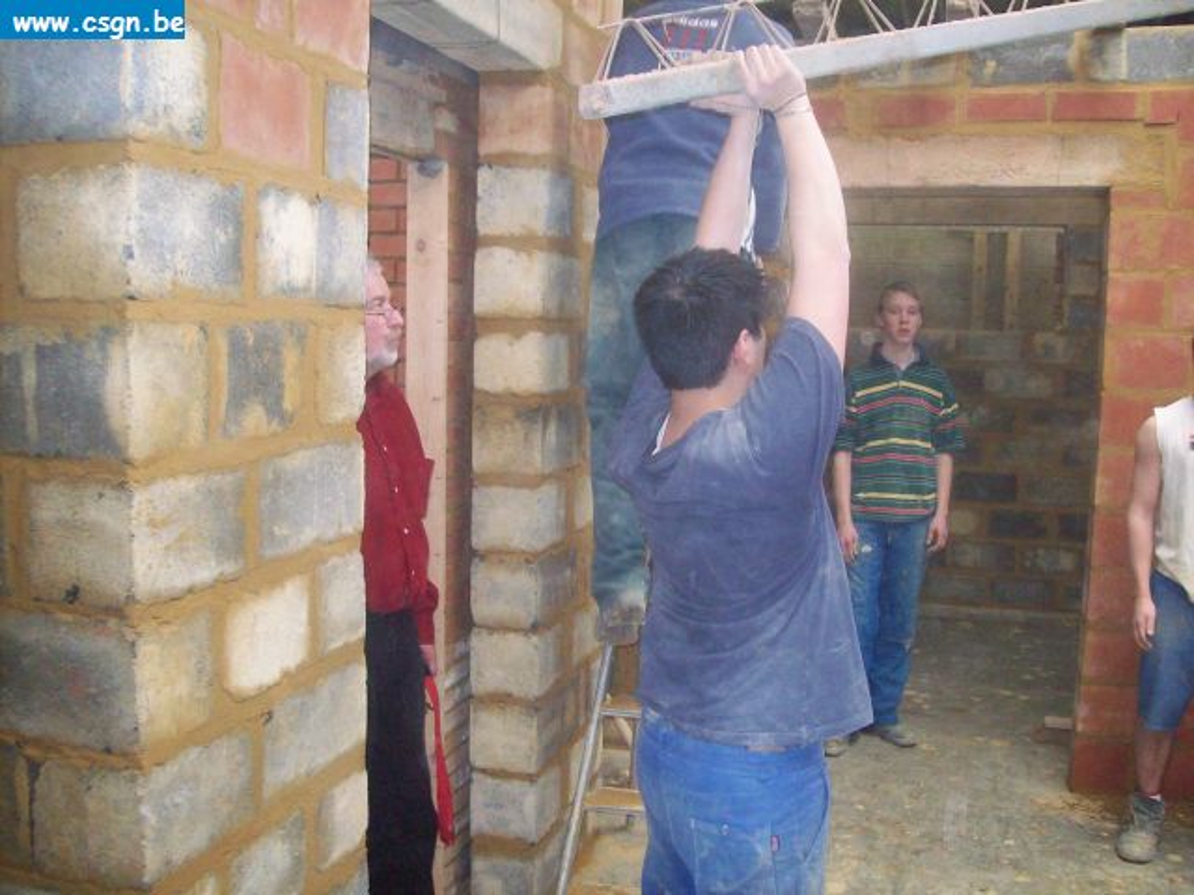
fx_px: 1242
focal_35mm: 36
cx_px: 597
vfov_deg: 39.7
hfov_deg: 51.4
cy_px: 448
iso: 200
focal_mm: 6
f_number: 2.7
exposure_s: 1/64
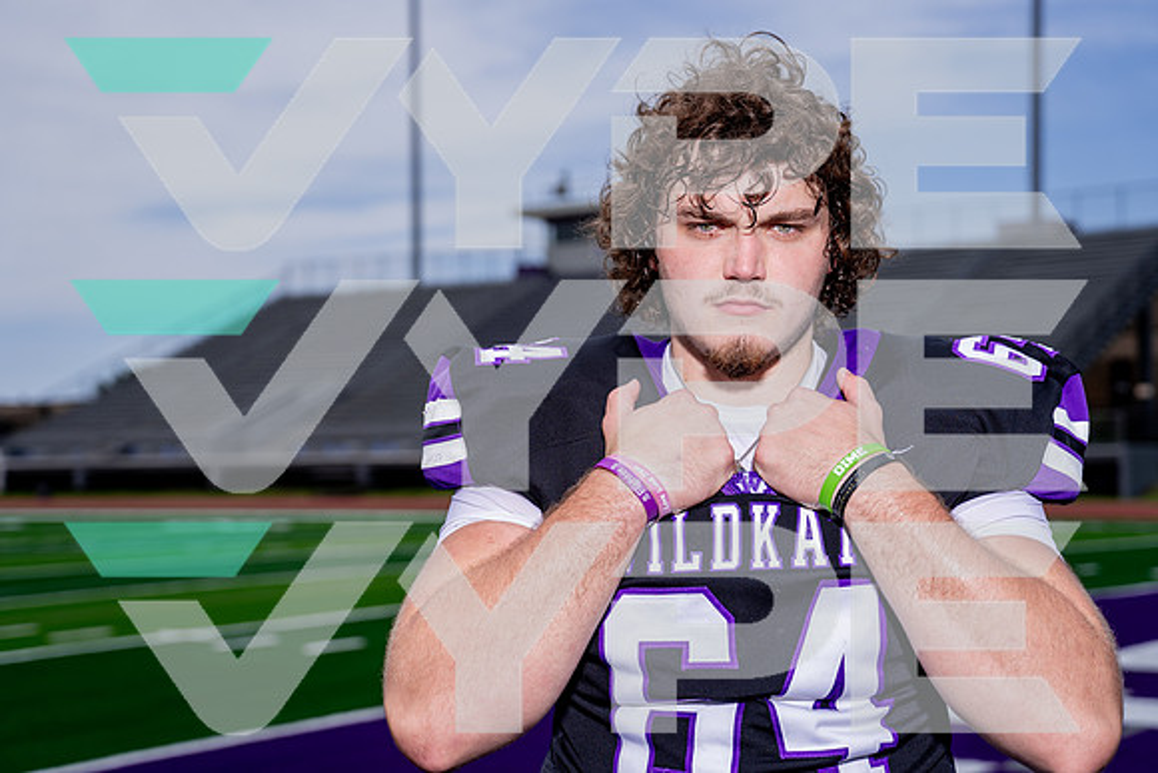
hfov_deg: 32.4
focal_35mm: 62
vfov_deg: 21.9
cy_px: 386
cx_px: 579
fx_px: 1992
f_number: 4
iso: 100
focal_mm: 60
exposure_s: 1/1250
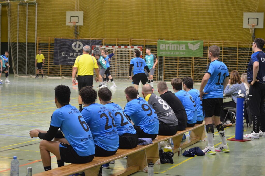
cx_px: 132
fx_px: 606
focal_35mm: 82
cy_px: 88
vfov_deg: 16.5
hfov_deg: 24.7
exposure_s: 1/125
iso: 1600
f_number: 4
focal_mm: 55
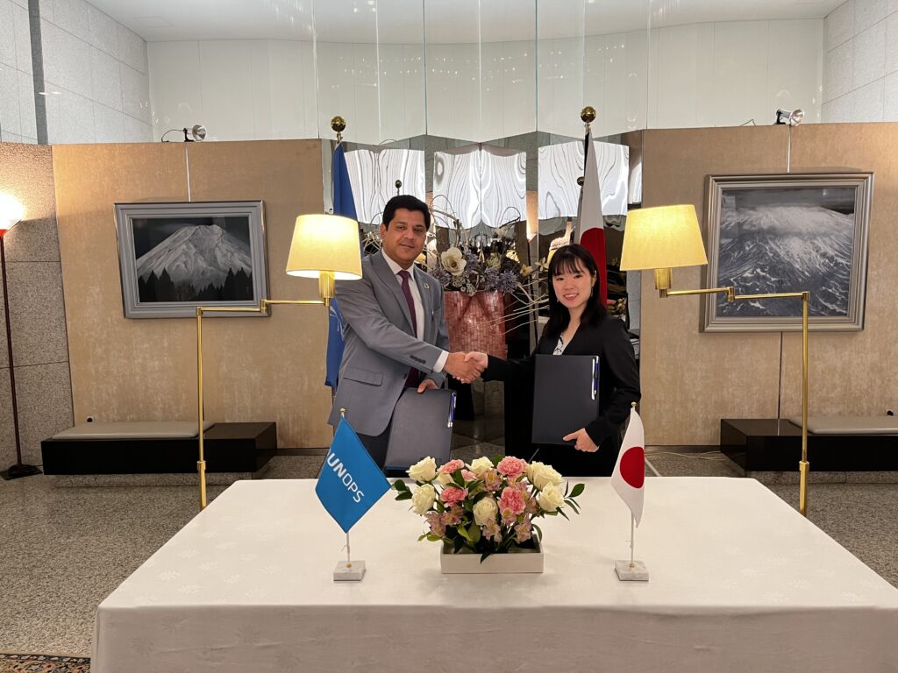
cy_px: 336
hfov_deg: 67.3
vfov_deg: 53.1
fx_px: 674
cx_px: 449
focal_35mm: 26
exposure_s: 1/60
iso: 100
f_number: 1.6
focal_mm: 5.1
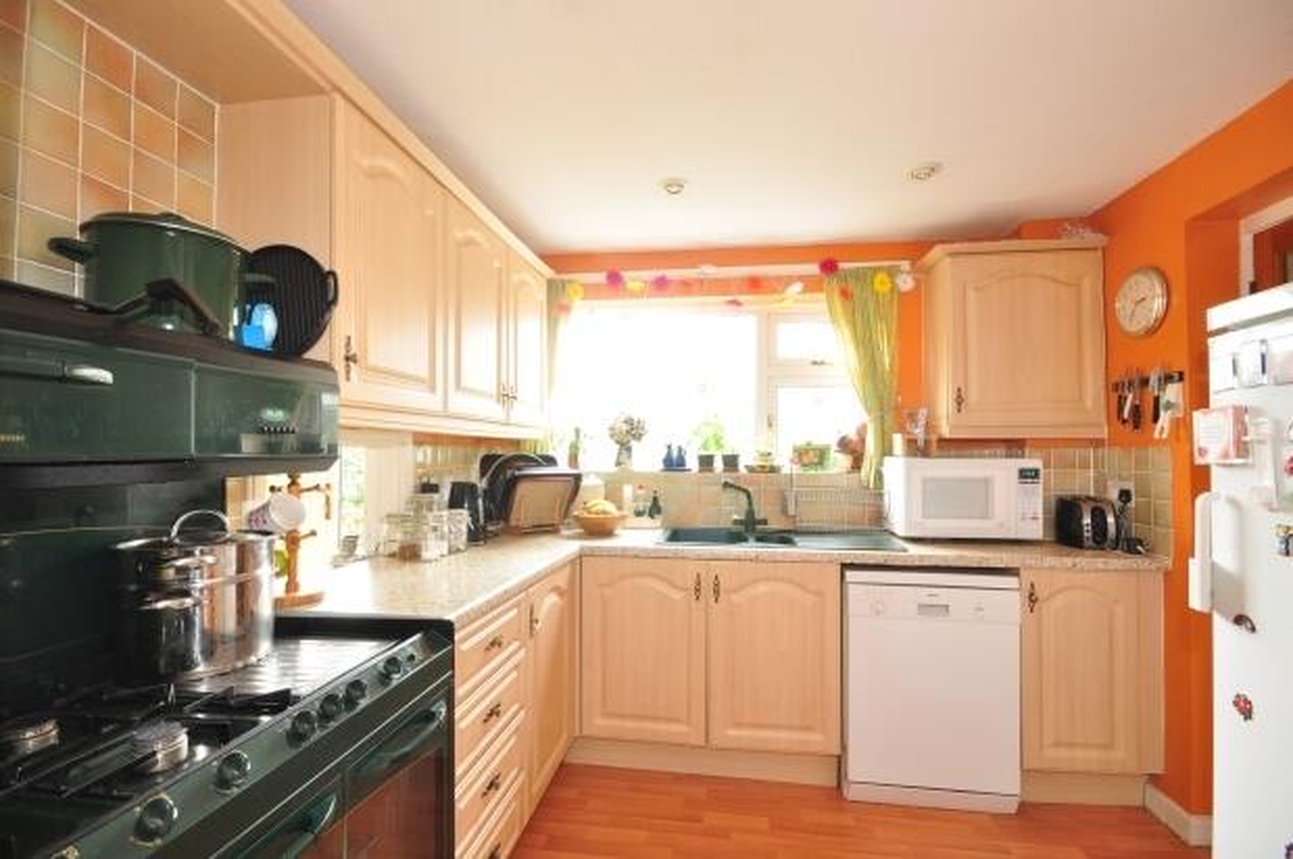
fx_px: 592
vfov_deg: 71.9
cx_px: 646
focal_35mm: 16
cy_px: 430
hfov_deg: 95.0
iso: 200
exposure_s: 2.5
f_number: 11
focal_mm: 11
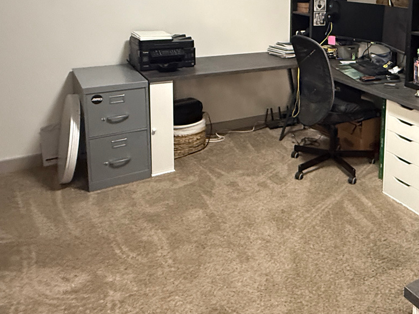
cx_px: 363
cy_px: 43
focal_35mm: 37
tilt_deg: -7.3
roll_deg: -1.7
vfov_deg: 36.7
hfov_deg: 46.2
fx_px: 448
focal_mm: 2.22
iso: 800
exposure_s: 1/60
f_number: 2.2
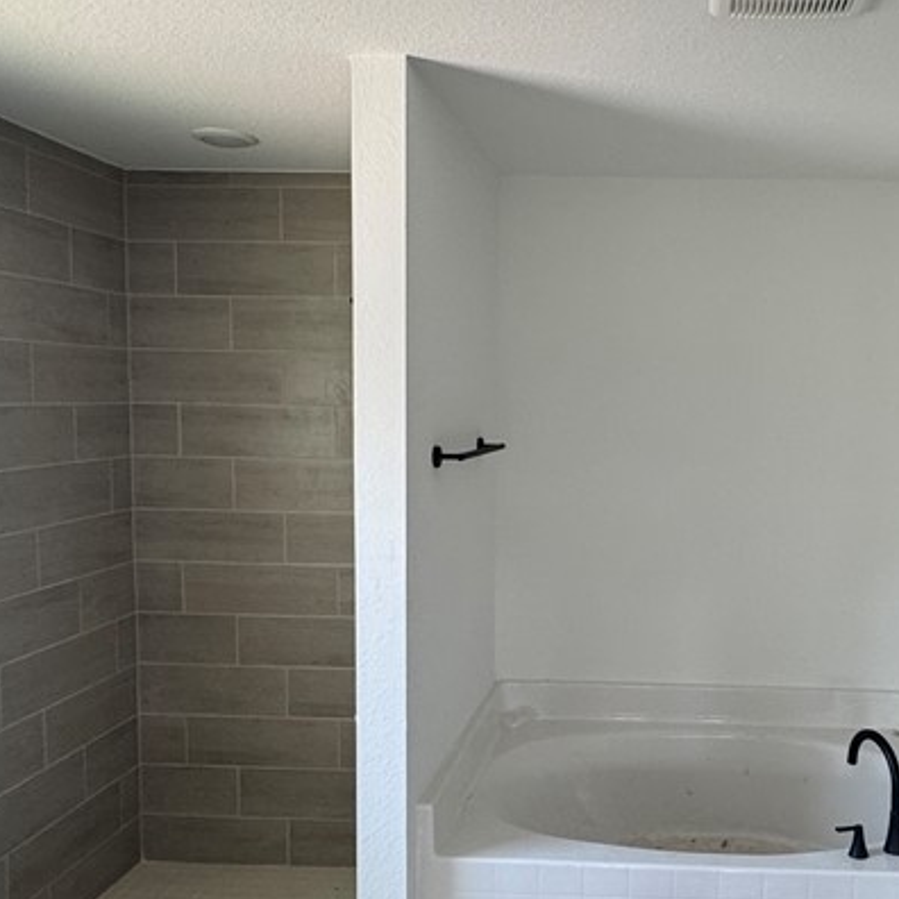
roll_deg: -1.1
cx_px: 640
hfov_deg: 49.6
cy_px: 470
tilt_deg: -3.4
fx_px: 940
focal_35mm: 32
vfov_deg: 51.1
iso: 200
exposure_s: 1/120
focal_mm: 2.22
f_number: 2.2
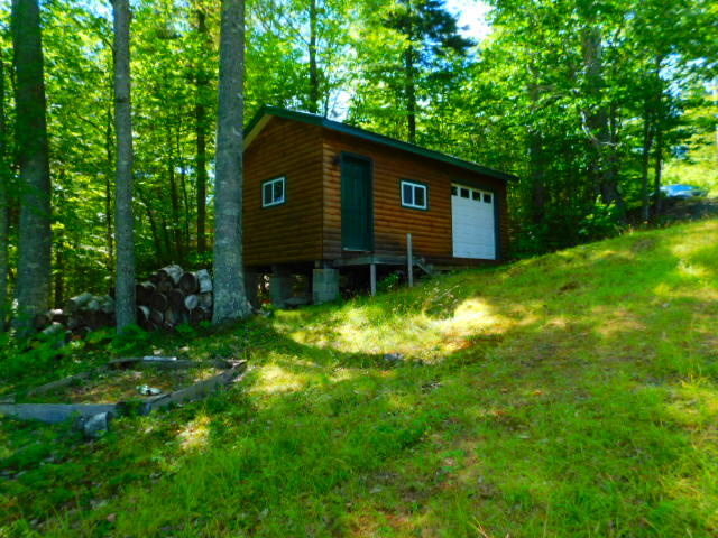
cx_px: 359
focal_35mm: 23
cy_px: 269
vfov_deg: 58.9
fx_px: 477
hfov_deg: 73.9
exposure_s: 1/250
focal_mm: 4
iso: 125
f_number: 3
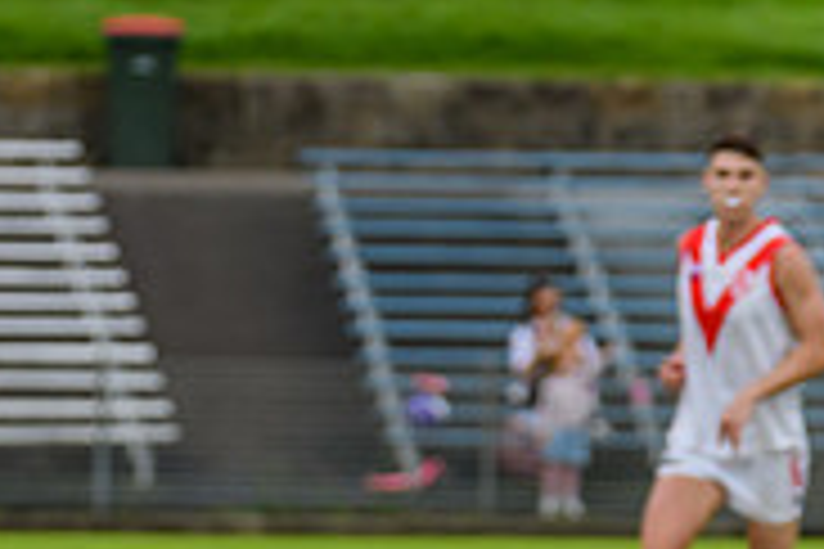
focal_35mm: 907
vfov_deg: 1.5
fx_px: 20759
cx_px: -298
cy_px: 866
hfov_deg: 2.3
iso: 800
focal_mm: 270
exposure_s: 1/2500
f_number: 5.6
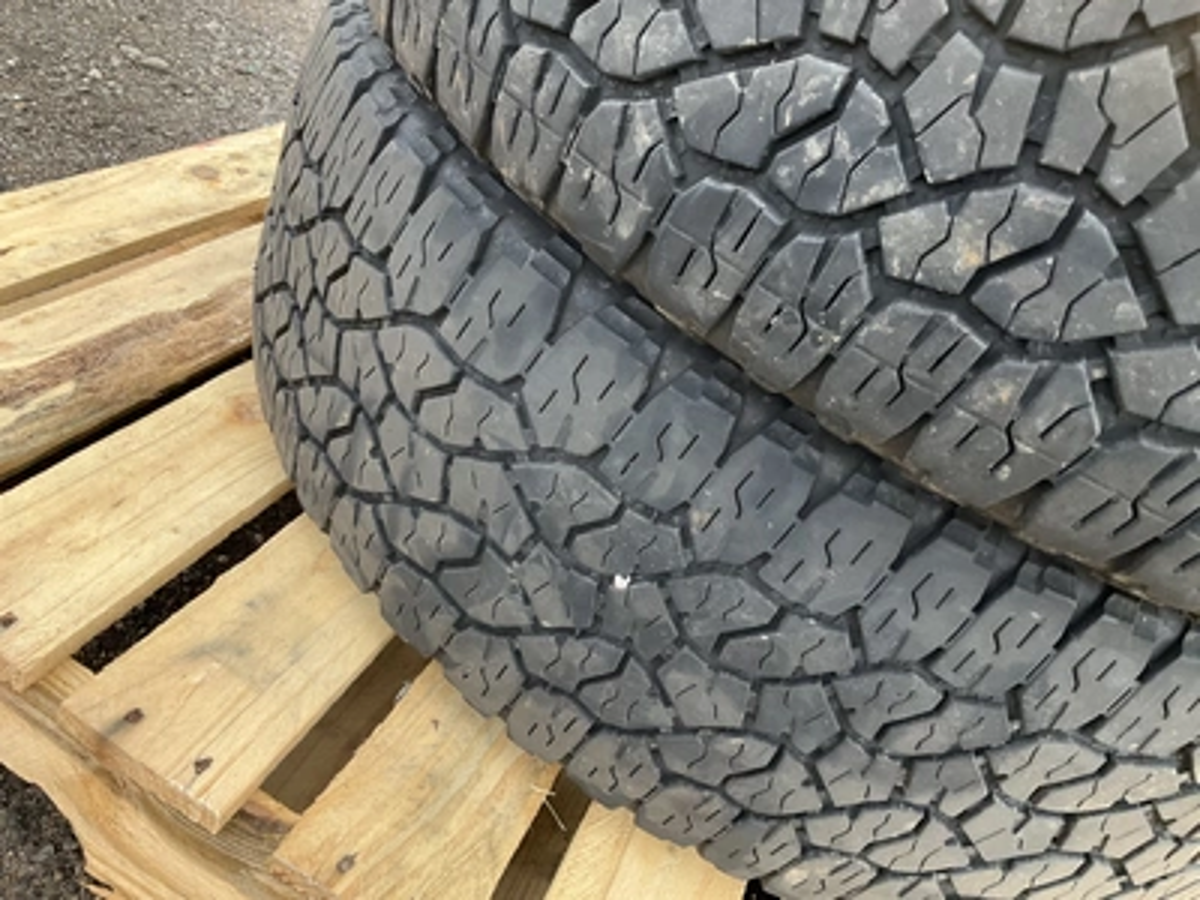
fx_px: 1005
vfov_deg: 48.2
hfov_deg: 61.7
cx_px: 600
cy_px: 450
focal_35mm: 29
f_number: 1.8
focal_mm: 3
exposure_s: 1/122
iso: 40
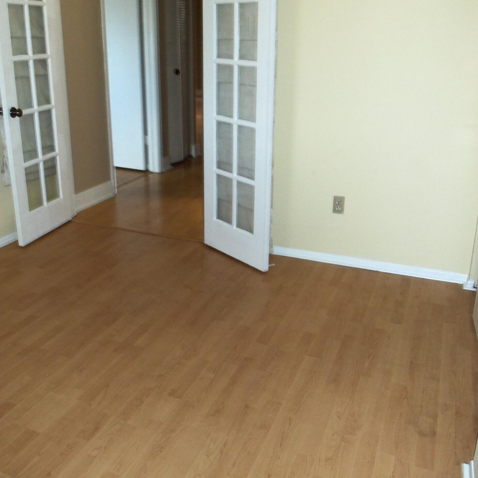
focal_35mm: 35
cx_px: 235
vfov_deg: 47.2
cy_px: 225
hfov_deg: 47.2
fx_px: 547
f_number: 3.4
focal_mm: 5.2
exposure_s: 1/30
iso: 100
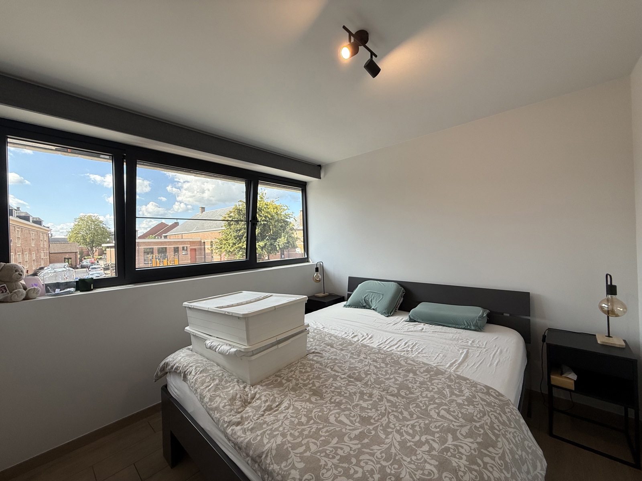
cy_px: 240
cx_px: 321
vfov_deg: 85.7
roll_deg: +1.7
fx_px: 260
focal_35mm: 14
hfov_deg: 102.1
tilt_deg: -0.1
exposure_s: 1/335
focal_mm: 2.22
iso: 64
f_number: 2.2
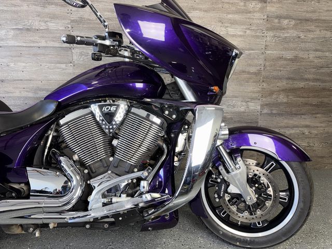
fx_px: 230
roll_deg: -0.2
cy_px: 124
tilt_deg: -8.6
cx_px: 166
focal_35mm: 24
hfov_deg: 71.6
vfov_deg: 56.8
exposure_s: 1/27
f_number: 1.78
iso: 64
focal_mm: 6.76
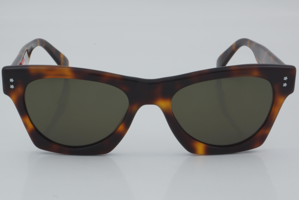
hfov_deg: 24.6
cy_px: 100
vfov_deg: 16.6
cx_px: 150
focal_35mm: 82
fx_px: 685
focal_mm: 55
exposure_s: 1/4
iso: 100
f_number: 32
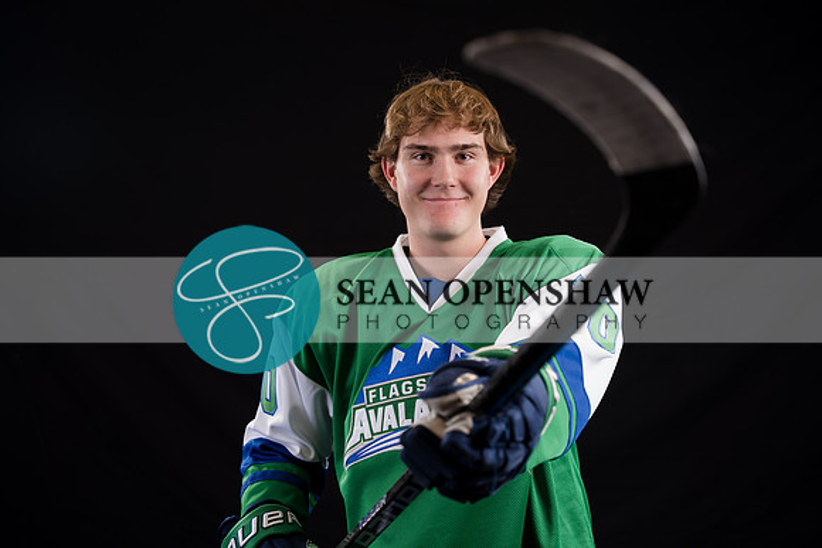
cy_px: 274
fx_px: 1361
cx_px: 411
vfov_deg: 22.8
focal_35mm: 60
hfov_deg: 33.6
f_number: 3.5
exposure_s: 1/160
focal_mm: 59.6
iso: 80
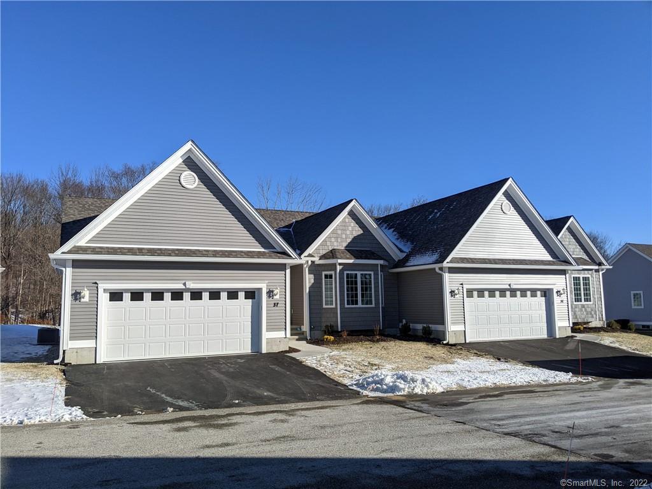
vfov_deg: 51.4
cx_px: 326
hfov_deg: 65.3
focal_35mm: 27
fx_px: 509
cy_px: 244
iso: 53
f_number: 1.8
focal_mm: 4.44
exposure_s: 1/3906
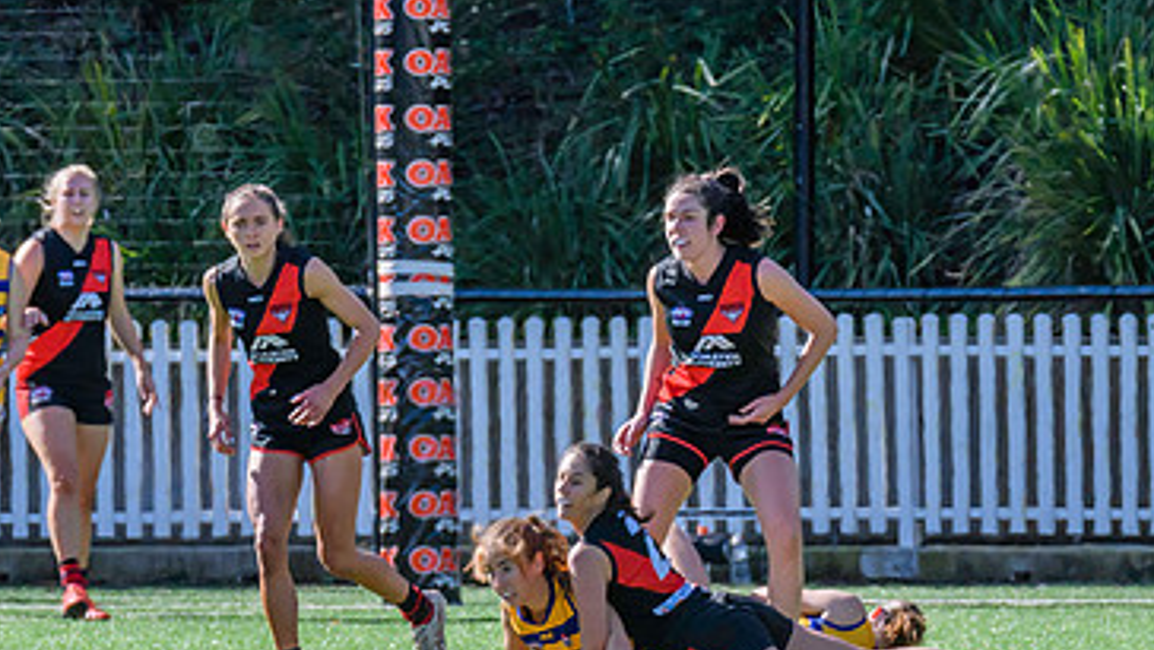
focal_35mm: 874
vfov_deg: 1.4
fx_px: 26752
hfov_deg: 2.5
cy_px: 579
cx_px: 612
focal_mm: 330
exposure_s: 1/1600
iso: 800
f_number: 8
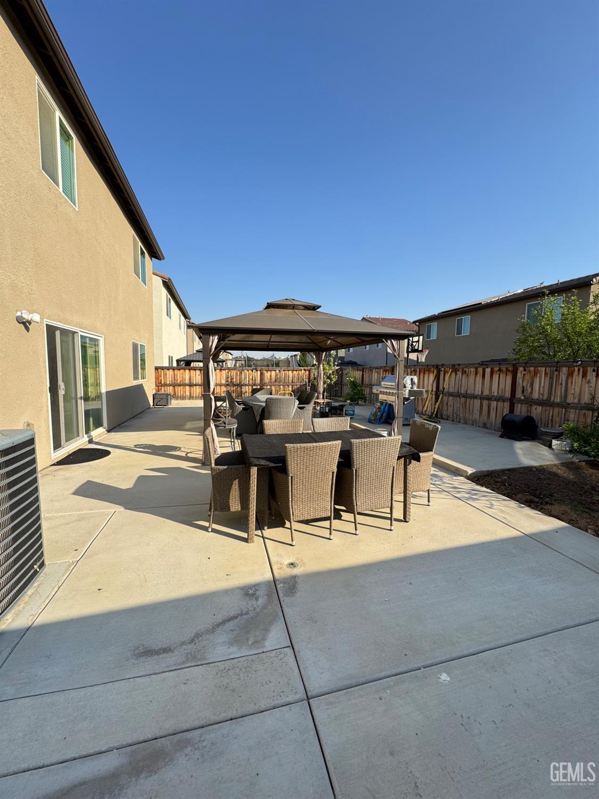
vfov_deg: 102.1
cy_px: 400
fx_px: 323
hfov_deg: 85.7
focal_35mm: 14
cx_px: 300
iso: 40
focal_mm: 2.22
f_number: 2.2
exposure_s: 1/1110
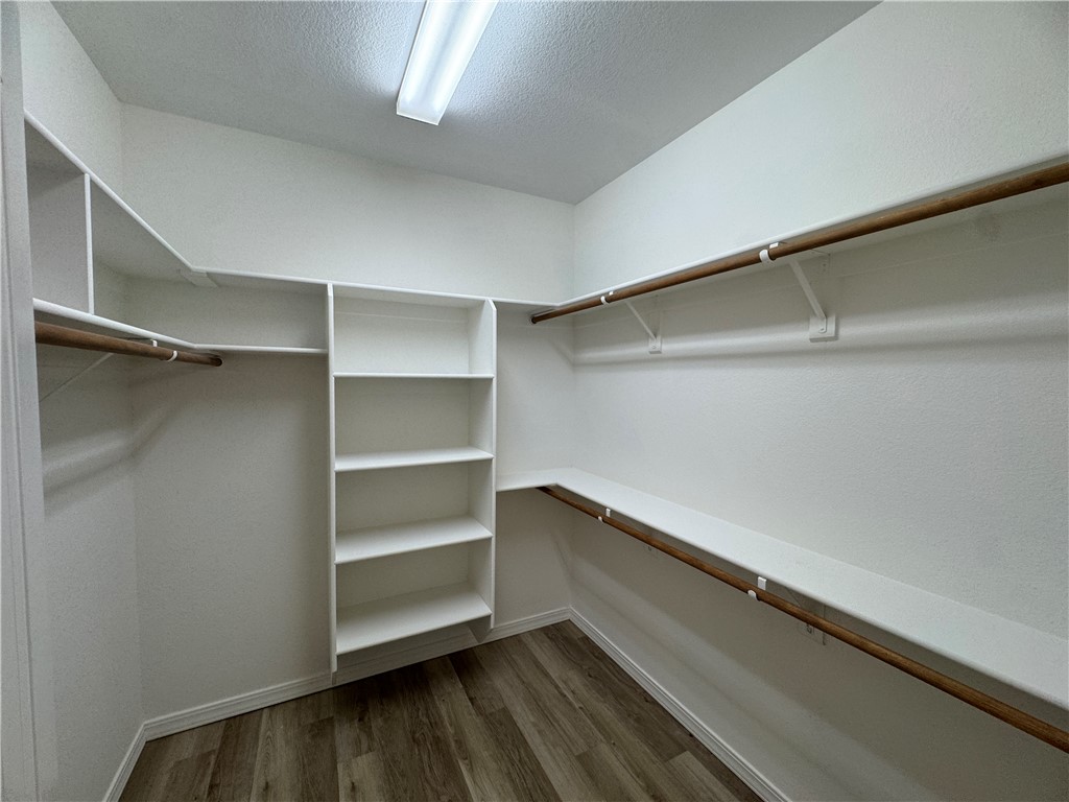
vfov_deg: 85.7
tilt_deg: -2.9
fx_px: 432
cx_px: 534
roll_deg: -0.7
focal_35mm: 14
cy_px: 401
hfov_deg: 102.1
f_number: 2.2
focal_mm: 2.22
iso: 125
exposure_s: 1/120
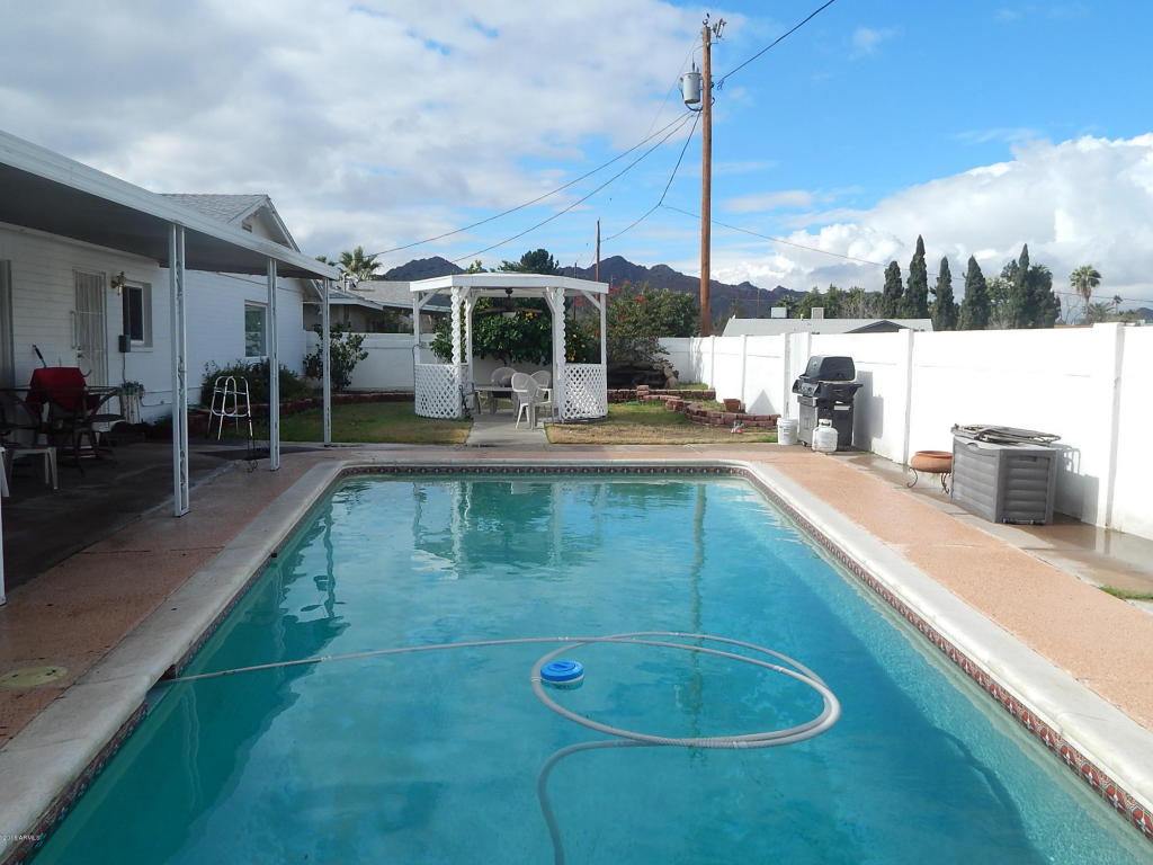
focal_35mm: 28
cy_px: 432
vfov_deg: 49.7
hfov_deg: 63.4
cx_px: 576
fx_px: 933
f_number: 3.2
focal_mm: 5.1
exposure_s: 1/1250
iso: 125
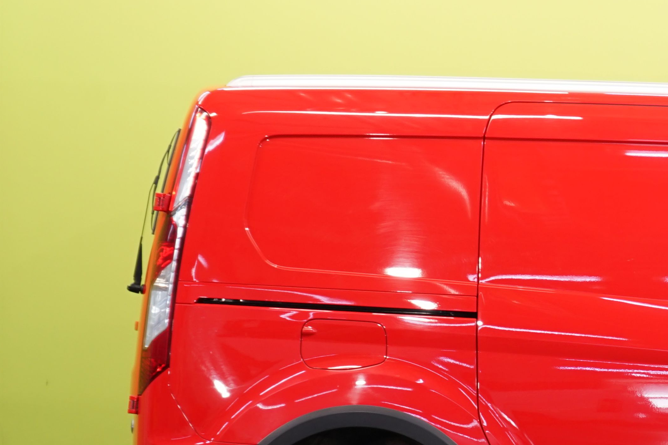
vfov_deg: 6.9
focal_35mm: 198
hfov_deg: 10.2
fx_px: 3674
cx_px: 852
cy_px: 388
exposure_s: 1/25
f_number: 5.6
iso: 400
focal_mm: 70
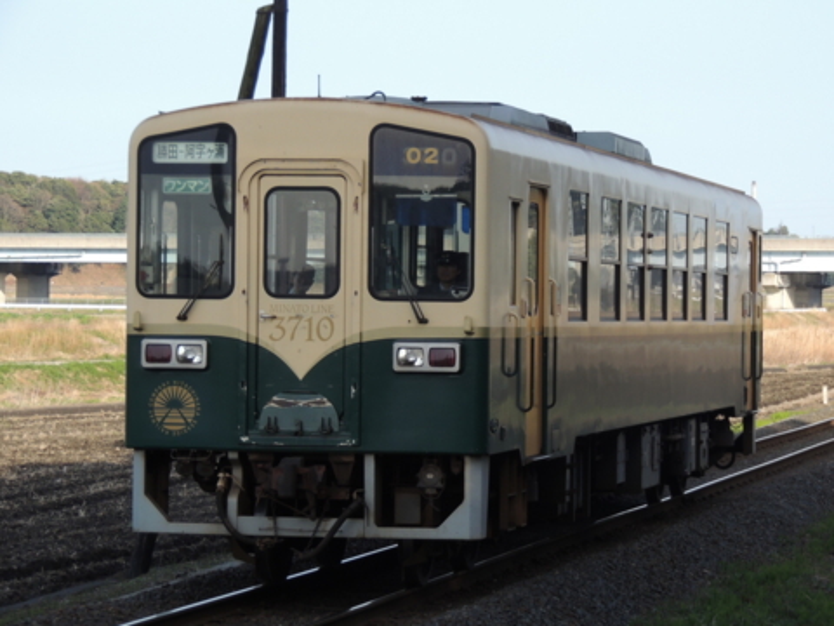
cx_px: 417
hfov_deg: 12.7
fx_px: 3734
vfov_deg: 9.6
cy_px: 313
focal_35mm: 155
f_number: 4.4
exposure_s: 1/500
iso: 180
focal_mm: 27.6
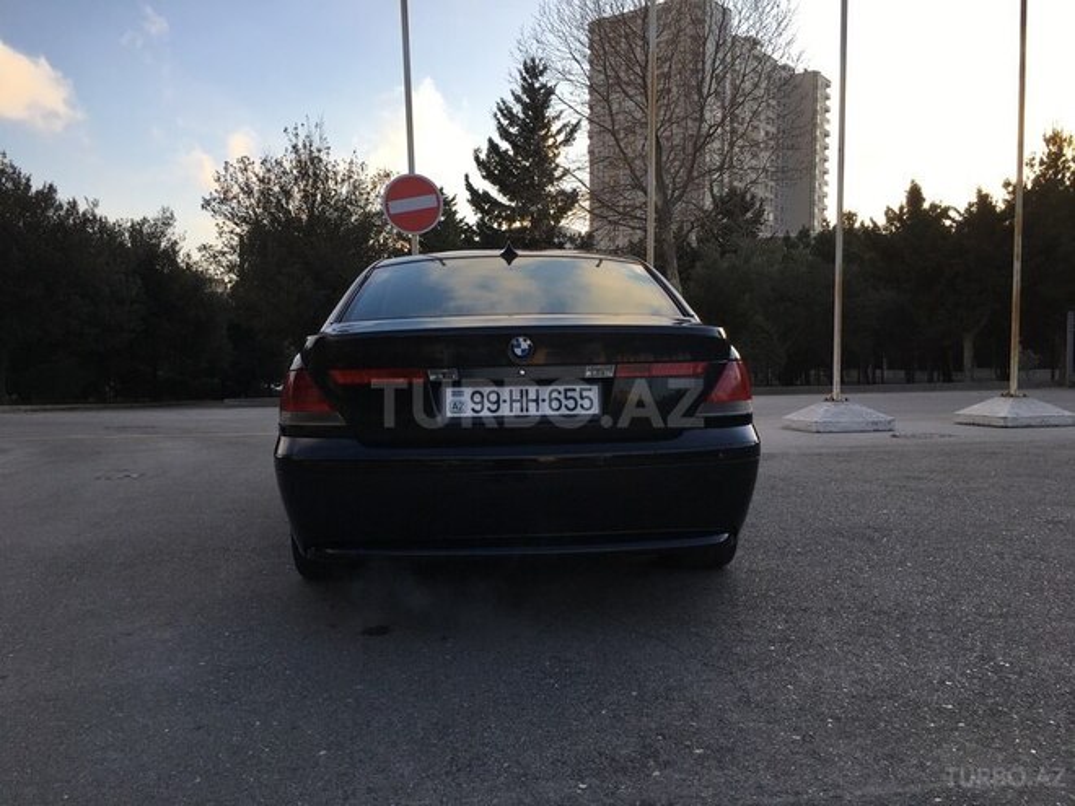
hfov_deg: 61.7
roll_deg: -0.6
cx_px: 538
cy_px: 403
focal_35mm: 29
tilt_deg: -2.2
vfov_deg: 48.2
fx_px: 901
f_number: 2.2
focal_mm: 4.15
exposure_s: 1/538
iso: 25
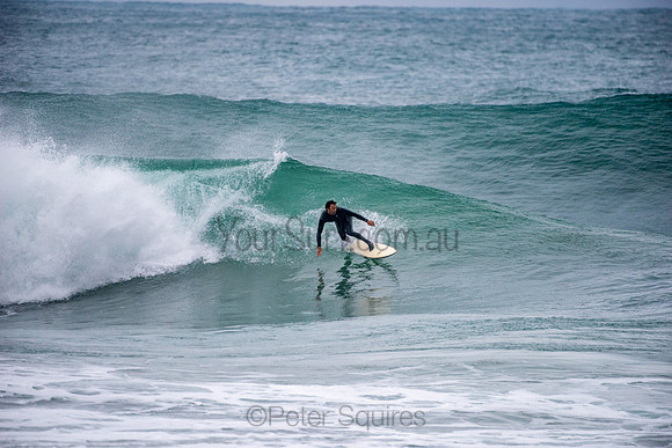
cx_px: 336
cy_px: 224
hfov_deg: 4.1
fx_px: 9335
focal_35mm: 500
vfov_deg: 2.8
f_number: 5.6
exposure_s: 1/1250
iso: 800
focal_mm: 500
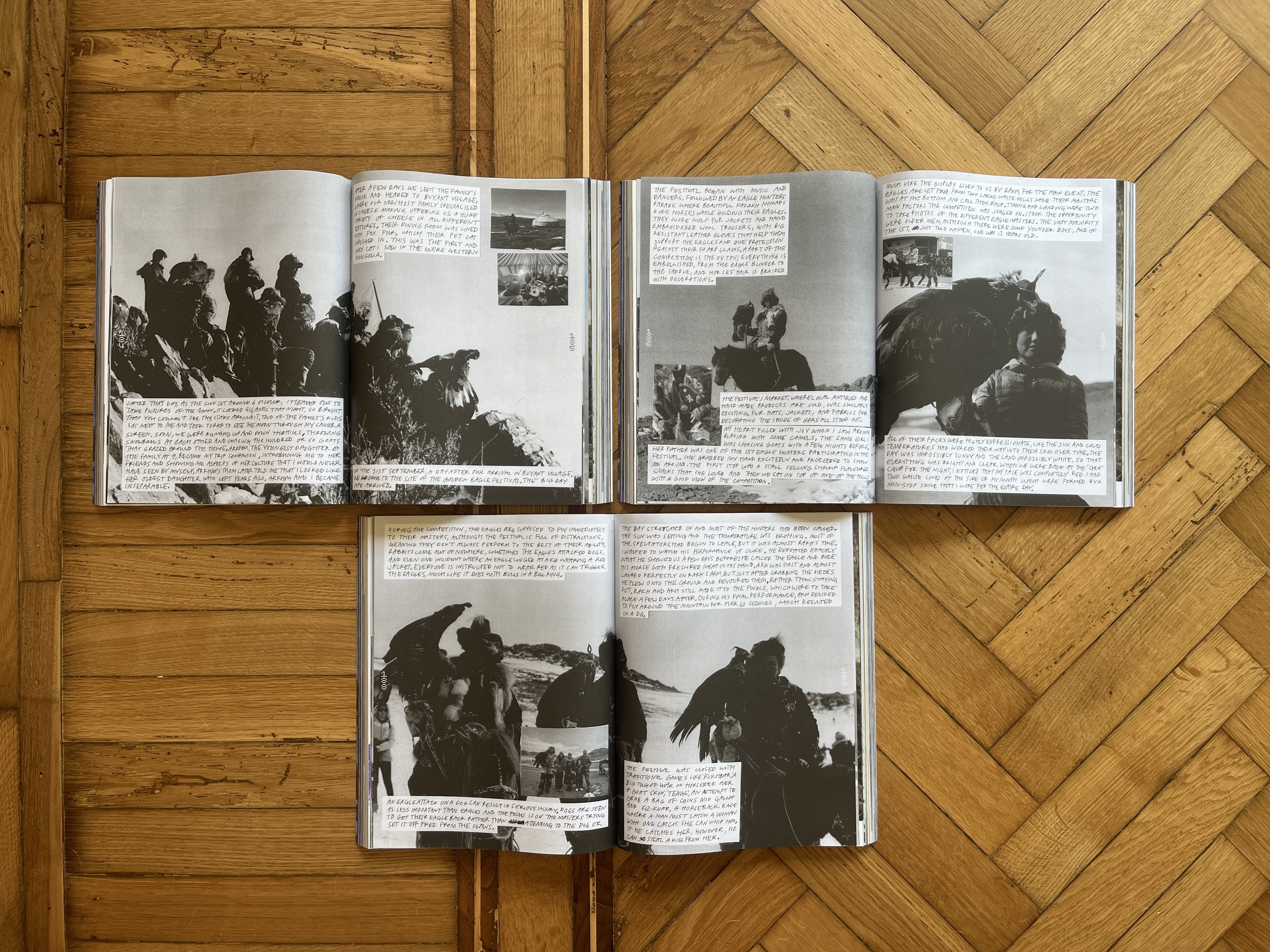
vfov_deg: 53.1
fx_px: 954
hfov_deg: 67.3
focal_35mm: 26
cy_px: 476
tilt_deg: -88.9
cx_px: 635
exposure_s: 1/122
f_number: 1.6
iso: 50
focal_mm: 5.1
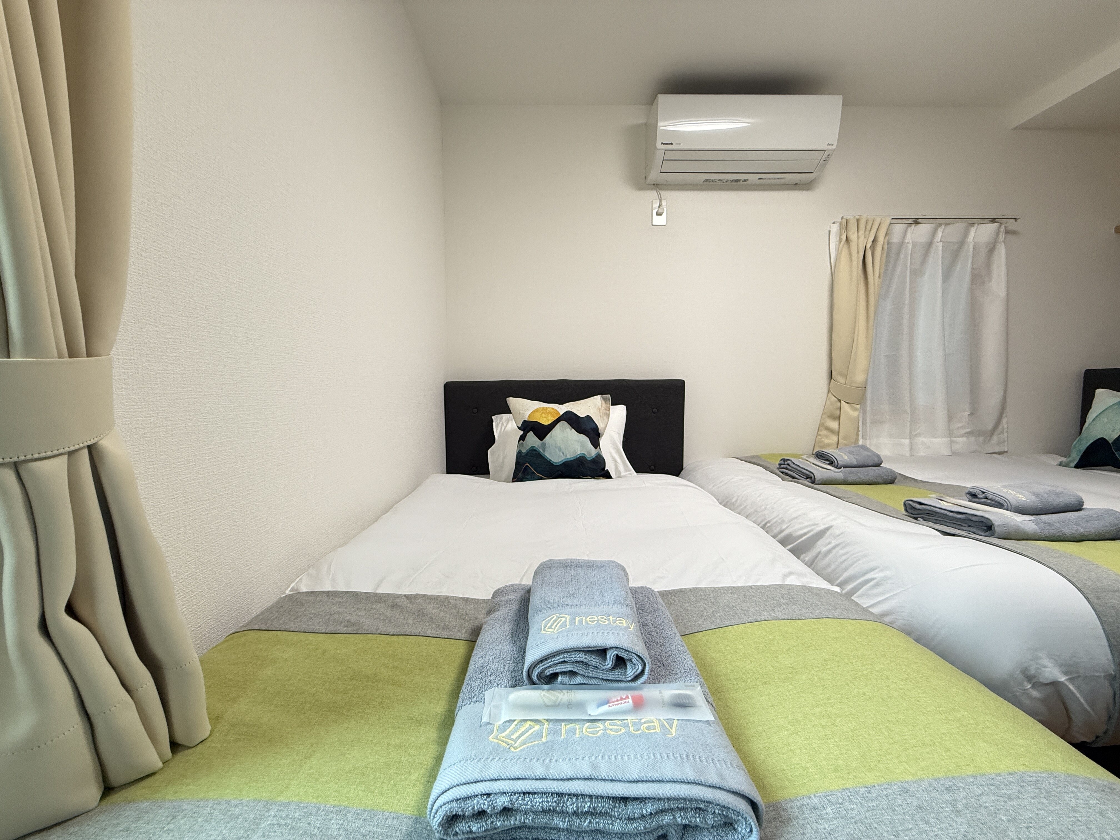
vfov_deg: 85.7
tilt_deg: -3.8
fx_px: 453
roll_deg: +0.5
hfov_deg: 102.1
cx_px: 560
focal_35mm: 14
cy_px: 420
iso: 200
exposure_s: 1/100
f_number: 2.2
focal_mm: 2.22
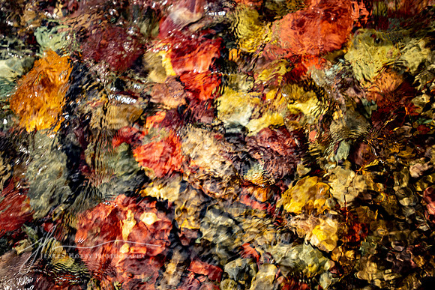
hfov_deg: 73.7
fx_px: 290
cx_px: 218
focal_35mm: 24
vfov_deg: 53.2
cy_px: 145
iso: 64
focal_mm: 24
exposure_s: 1/125
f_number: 2.8
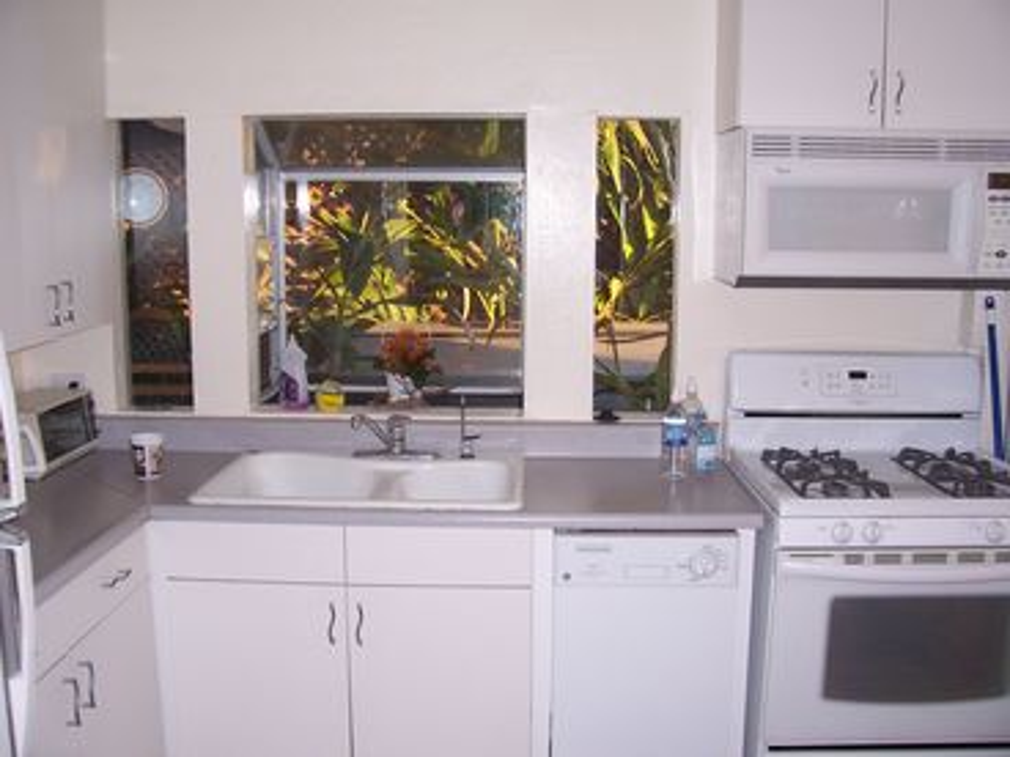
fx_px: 992
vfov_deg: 41.8
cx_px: 505
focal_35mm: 34
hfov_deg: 54.0
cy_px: 378
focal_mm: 5.6
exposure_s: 1/60
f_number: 2.7
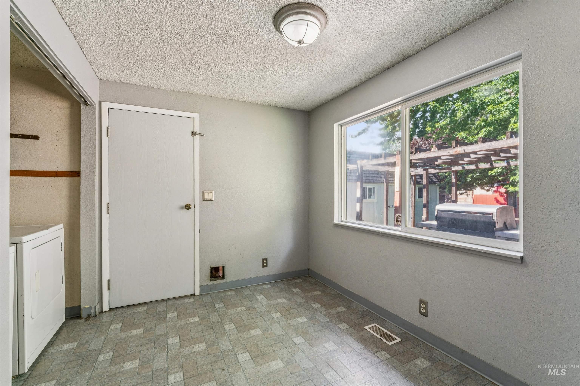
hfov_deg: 97.5
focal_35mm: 16
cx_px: 290
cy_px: 193
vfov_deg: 74.4
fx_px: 255
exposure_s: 1/8
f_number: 13
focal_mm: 15.8
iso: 400
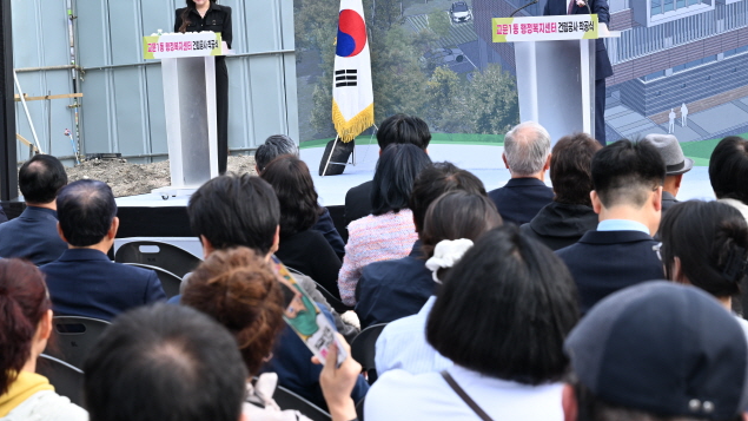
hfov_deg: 22.0
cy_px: 123
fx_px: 1924
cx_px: 384
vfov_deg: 12.5
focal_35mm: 97
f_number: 8
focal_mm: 70
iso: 200
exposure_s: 1/125
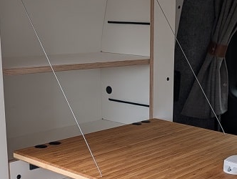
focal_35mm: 65
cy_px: 134
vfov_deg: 22.4
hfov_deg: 29.2
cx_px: 183
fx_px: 446
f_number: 1.68
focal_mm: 6.9
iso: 21
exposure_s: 1/171
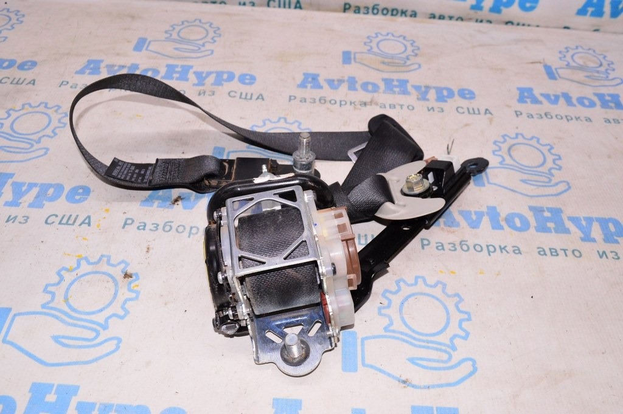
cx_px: 312
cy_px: 207
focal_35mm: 32
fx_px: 545
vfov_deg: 41.6
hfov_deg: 59.5
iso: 1600
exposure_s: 1/160
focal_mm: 21
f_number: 8
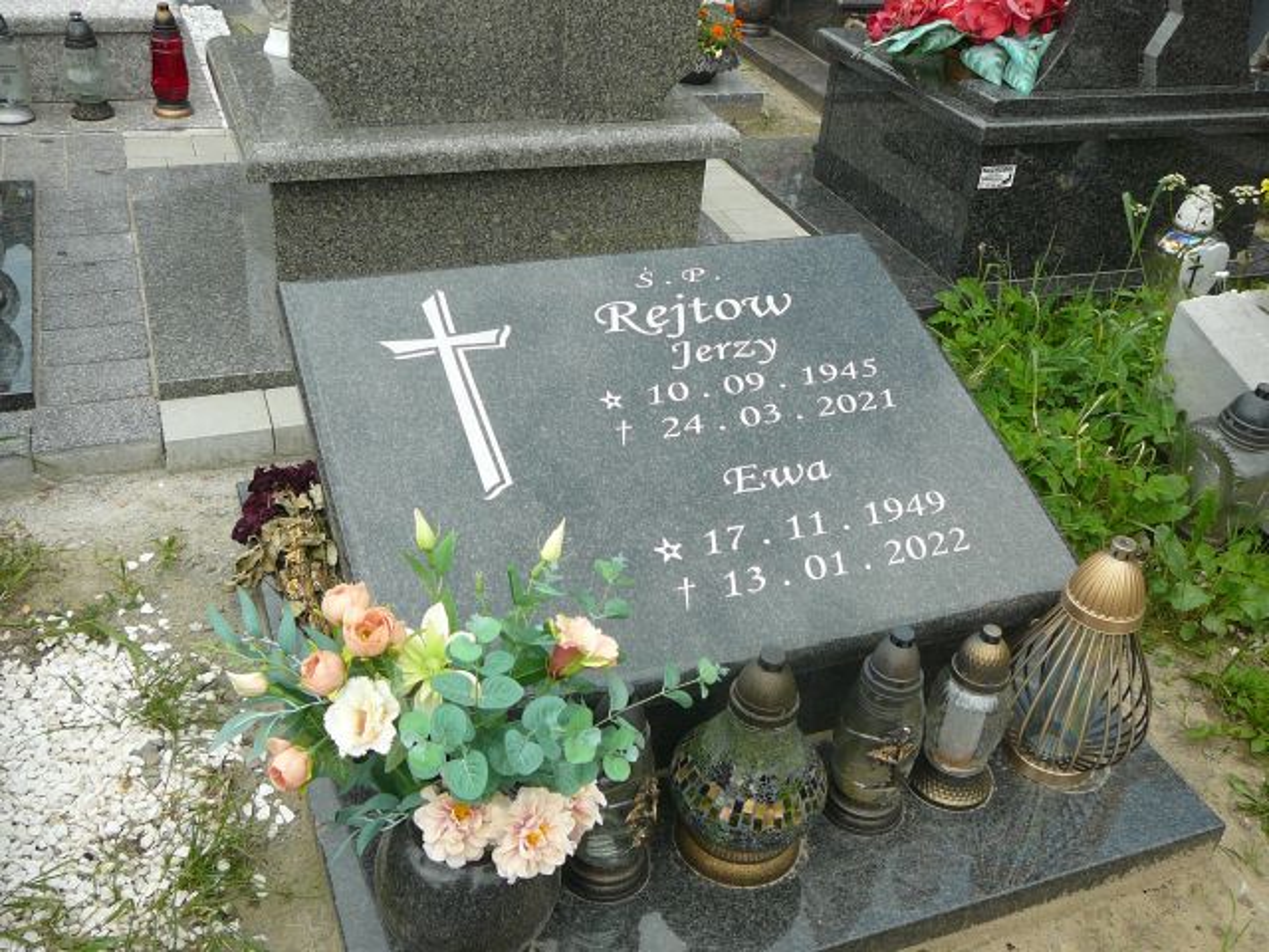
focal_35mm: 35
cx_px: 634
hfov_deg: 52.6
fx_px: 1283
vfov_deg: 40.7
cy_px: 476
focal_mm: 5.2
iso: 80
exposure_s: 1/500
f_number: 2.8
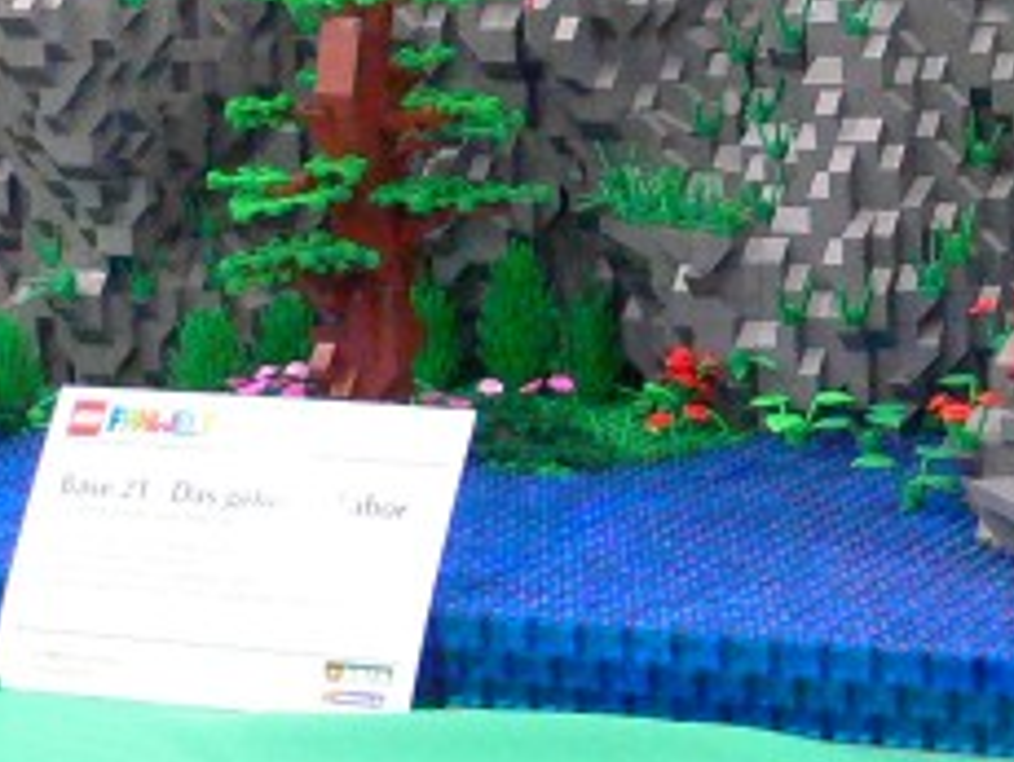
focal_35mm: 139
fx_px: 4076
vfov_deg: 10.5
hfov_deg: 14.1
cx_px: 767
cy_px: -115
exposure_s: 1/6
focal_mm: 6.7
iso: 200
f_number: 2.8
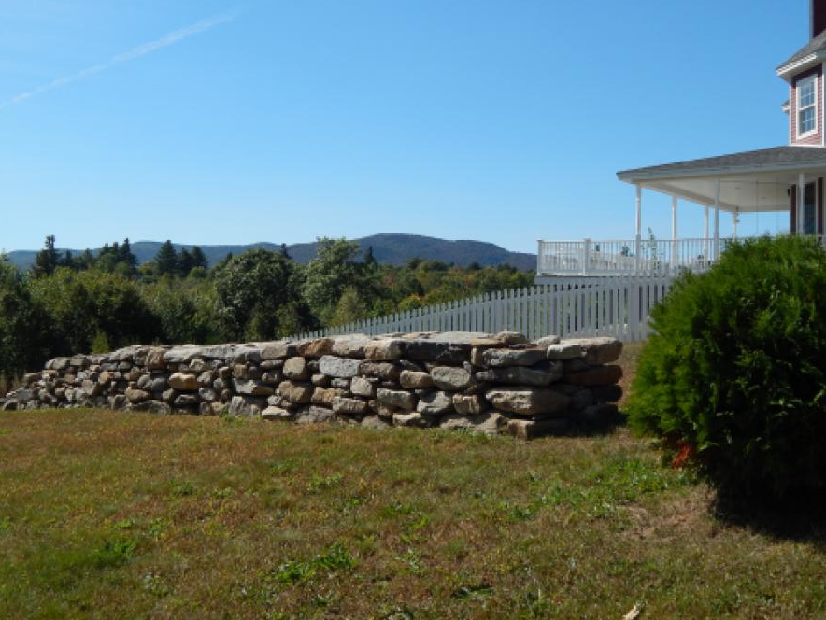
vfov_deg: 32.9
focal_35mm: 44
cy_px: 271
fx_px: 1050
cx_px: 436
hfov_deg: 42.9
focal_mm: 6.8
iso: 125
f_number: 6.9
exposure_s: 1/500
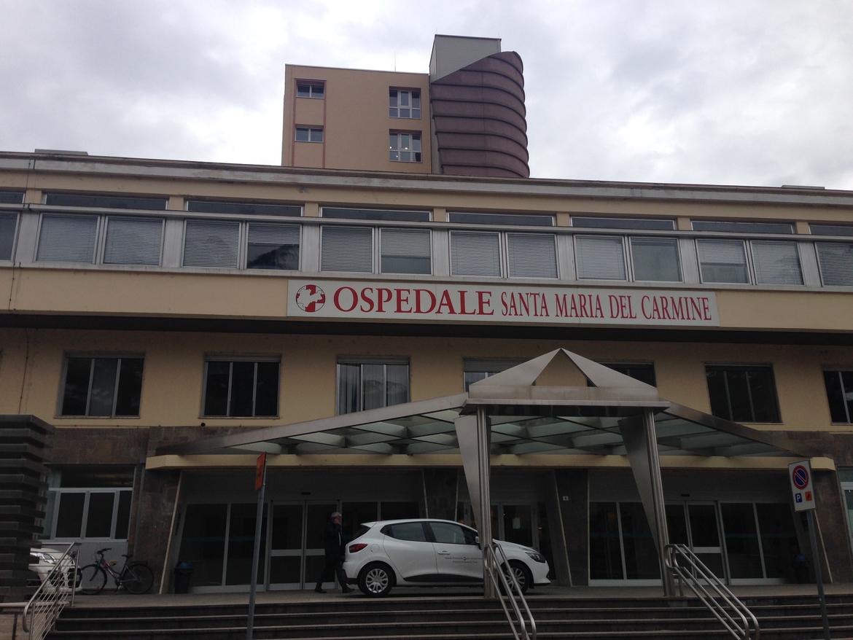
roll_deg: -0.1
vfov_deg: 43.0
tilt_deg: +17.9
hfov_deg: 55.3
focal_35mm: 33
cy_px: 320
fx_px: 813
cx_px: 426
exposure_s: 1/638
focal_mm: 4.12
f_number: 2.4
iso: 50
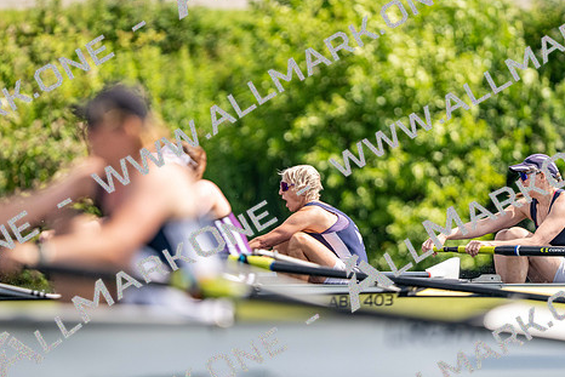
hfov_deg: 2.0
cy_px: 197
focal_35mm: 1046
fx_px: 16421
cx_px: 241
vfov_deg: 1.3
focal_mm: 840
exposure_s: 1/2500
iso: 720
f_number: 5.6
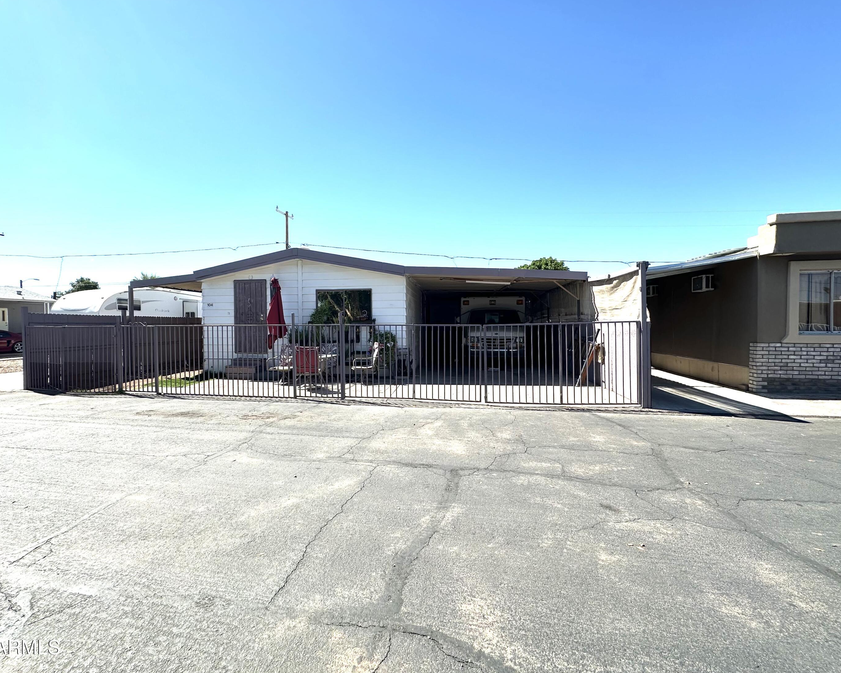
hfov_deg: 96.8
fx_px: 373
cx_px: 406
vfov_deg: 84.0
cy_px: 333
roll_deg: -0.2
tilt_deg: -0.7
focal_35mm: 15
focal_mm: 2.22
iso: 50
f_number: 2.2
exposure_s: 1/1667
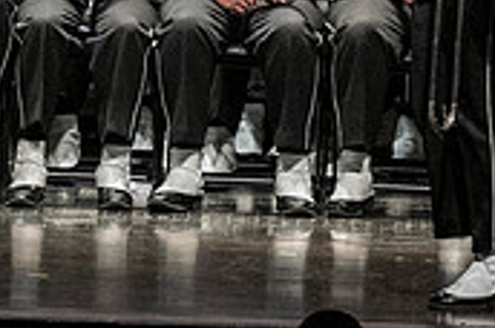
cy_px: -196
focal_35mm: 708
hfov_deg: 2.9
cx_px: 714
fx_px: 9717
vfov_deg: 1.9
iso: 4000
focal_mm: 140
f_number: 4
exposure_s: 1/500
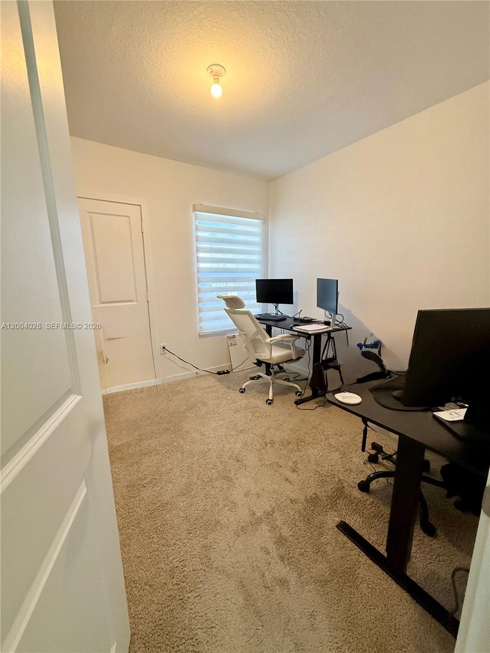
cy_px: 326
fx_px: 264
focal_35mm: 14
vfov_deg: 102.1
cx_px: 245
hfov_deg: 85.7
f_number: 2.2
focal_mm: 2.22
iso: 500
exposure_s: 1/120
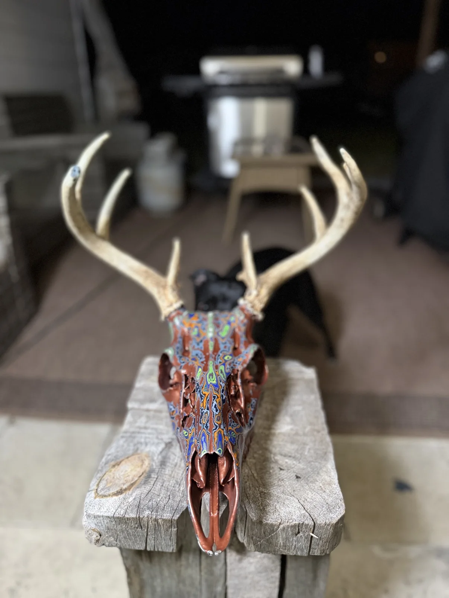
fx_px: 415
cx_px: 224
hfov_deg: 56.8
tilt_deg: -27.7
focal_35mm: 24
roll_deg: +0.1
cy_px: 299
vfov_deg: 71.6
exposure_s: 1/40
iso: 640
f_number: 1.78
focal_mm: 6.76
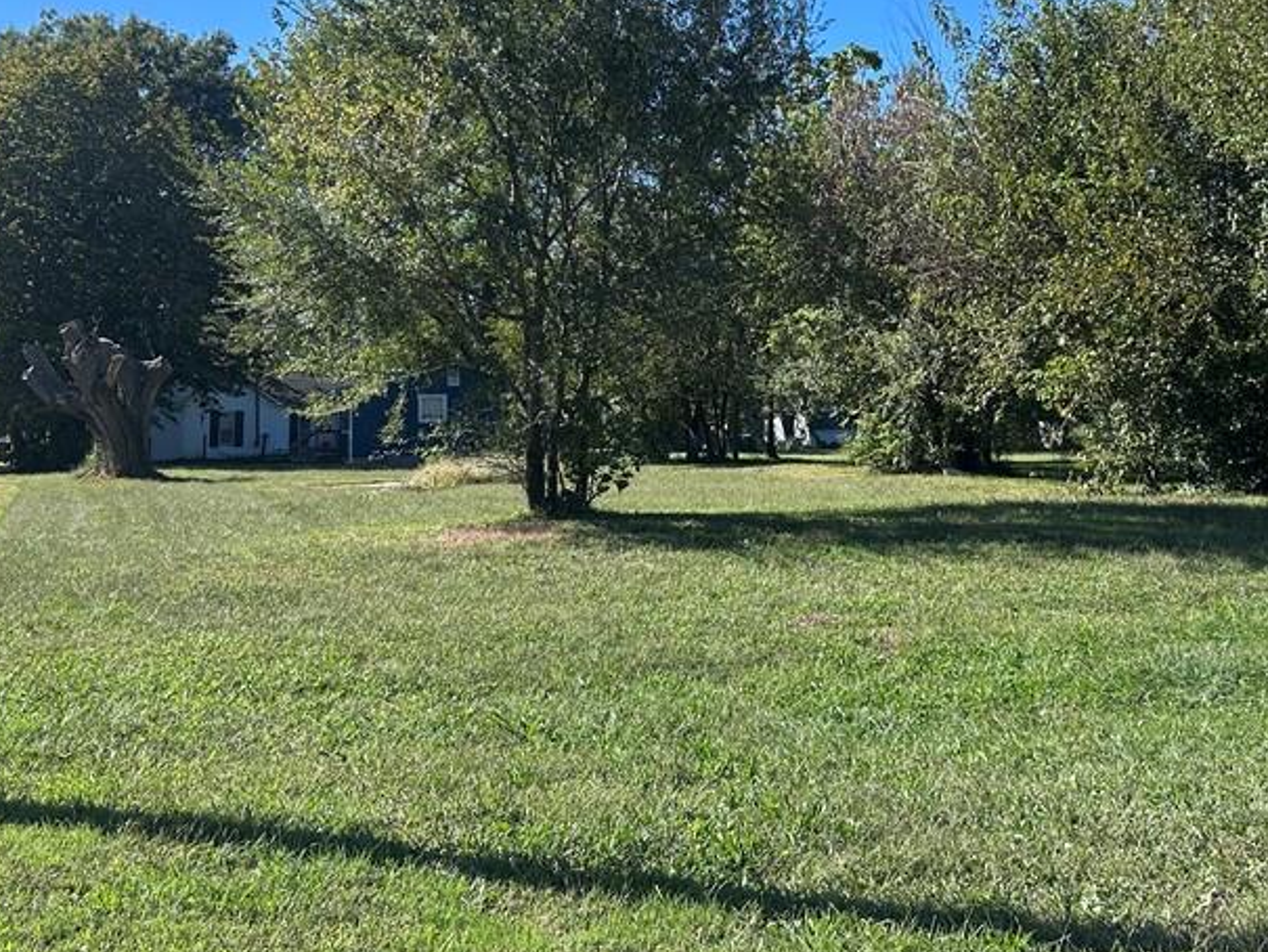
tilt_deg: +1.3
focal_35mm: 44
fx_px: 1612
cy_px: 321
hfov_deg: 42.8
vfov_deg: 32.6
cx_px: 744
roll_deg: +0.1
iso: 50
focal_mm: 5.7
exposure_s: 1/2165
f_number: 1.5
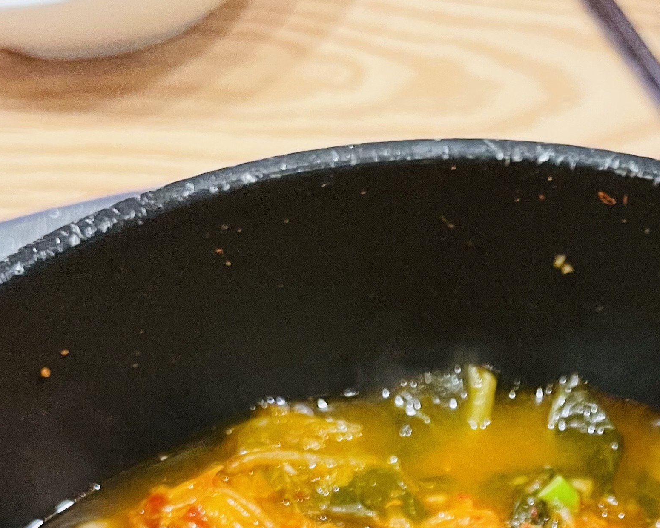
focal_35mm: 66
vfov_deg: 19.3
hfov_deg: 28.2
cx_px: 512
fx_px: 1289
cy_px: 858
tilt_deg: -58.3
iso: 200
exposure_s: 1/60
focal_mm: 4.2
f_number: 1.6
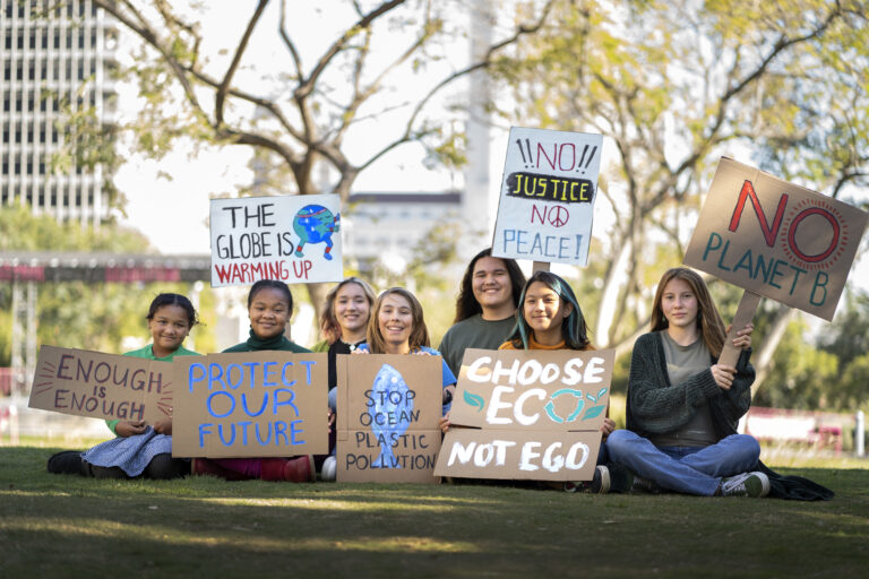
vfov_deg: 16.1
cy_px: 290
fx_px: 2052
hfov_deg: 23.9
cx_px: 434
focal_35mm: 85
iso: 64
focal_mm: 85
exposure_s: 1/250
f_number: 1.8
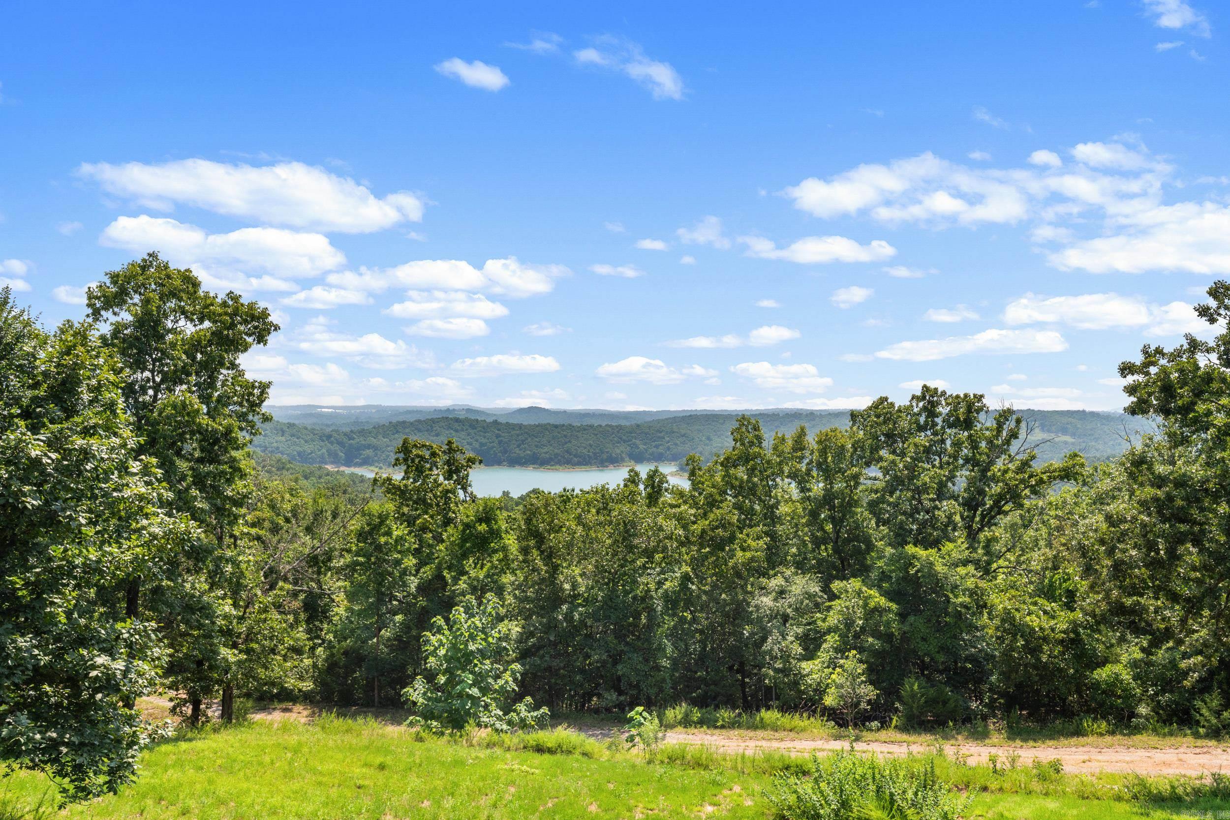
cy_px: 410
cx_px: 615
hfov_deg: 67.4
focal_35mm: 27
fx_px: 922
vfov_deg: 47.9
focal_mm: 18
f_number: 9
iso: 200
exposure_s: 1/640
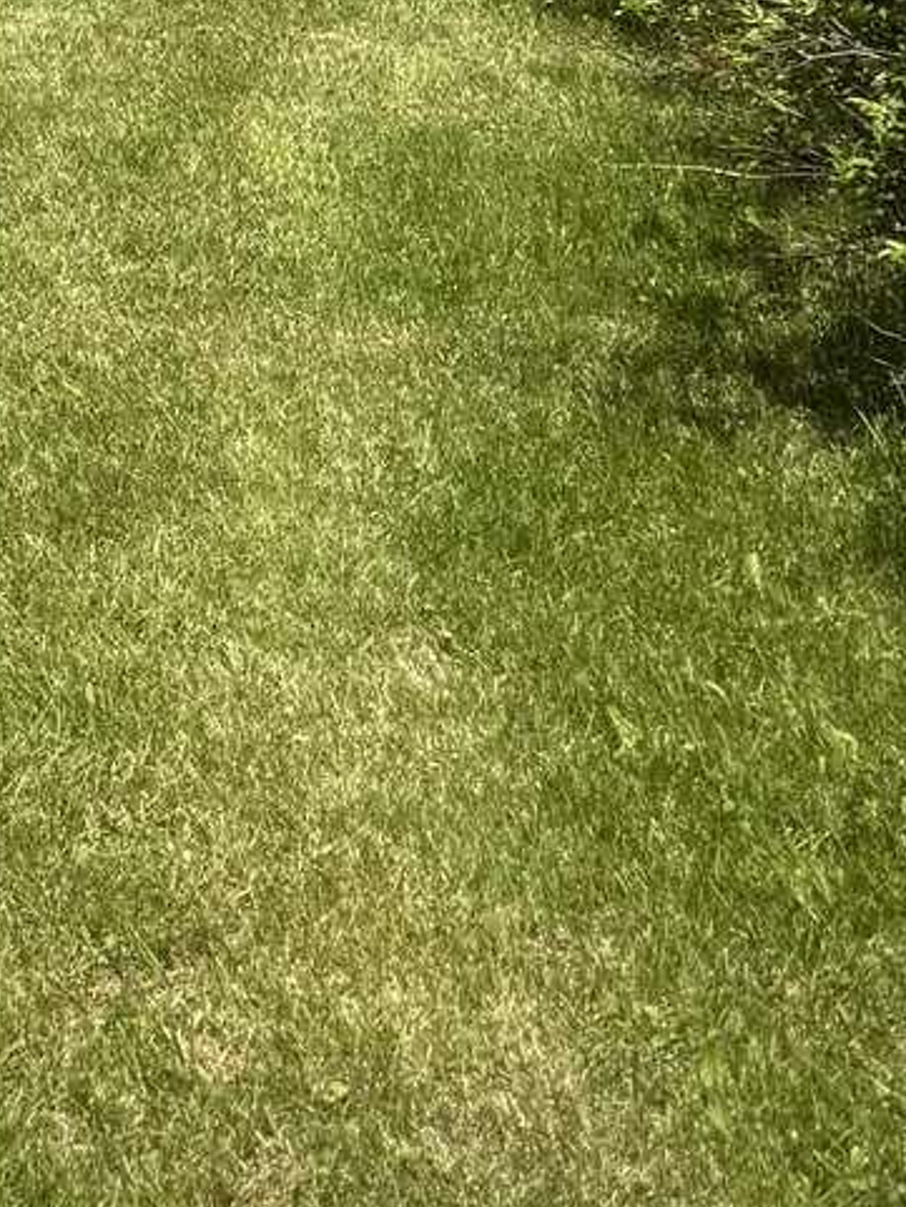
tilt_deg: +1.3
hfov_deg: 11.3
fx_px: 4011
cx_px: -1077
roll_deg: +0.3
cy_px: -1099
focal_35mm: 115
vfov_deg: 14.6
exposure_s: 1/3425
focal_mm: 6.76
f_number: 1.78
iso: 80
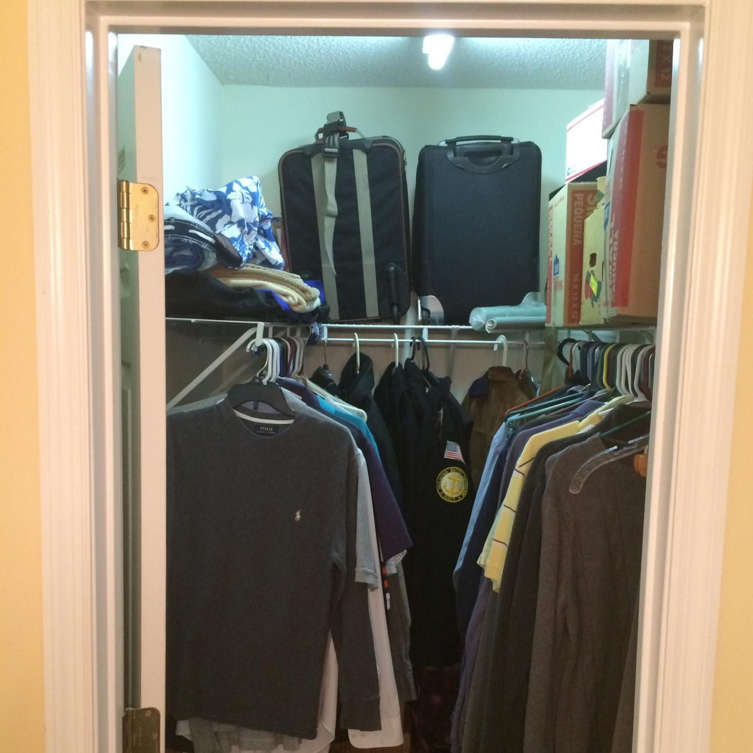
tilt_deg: -7.7
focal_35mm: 35
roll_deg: -0.1
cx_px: 374
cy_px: 446
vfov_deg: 47.0
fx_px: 861
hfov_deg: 47.2
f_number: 2.2
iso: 250
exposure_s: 1/30
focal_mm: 4.15
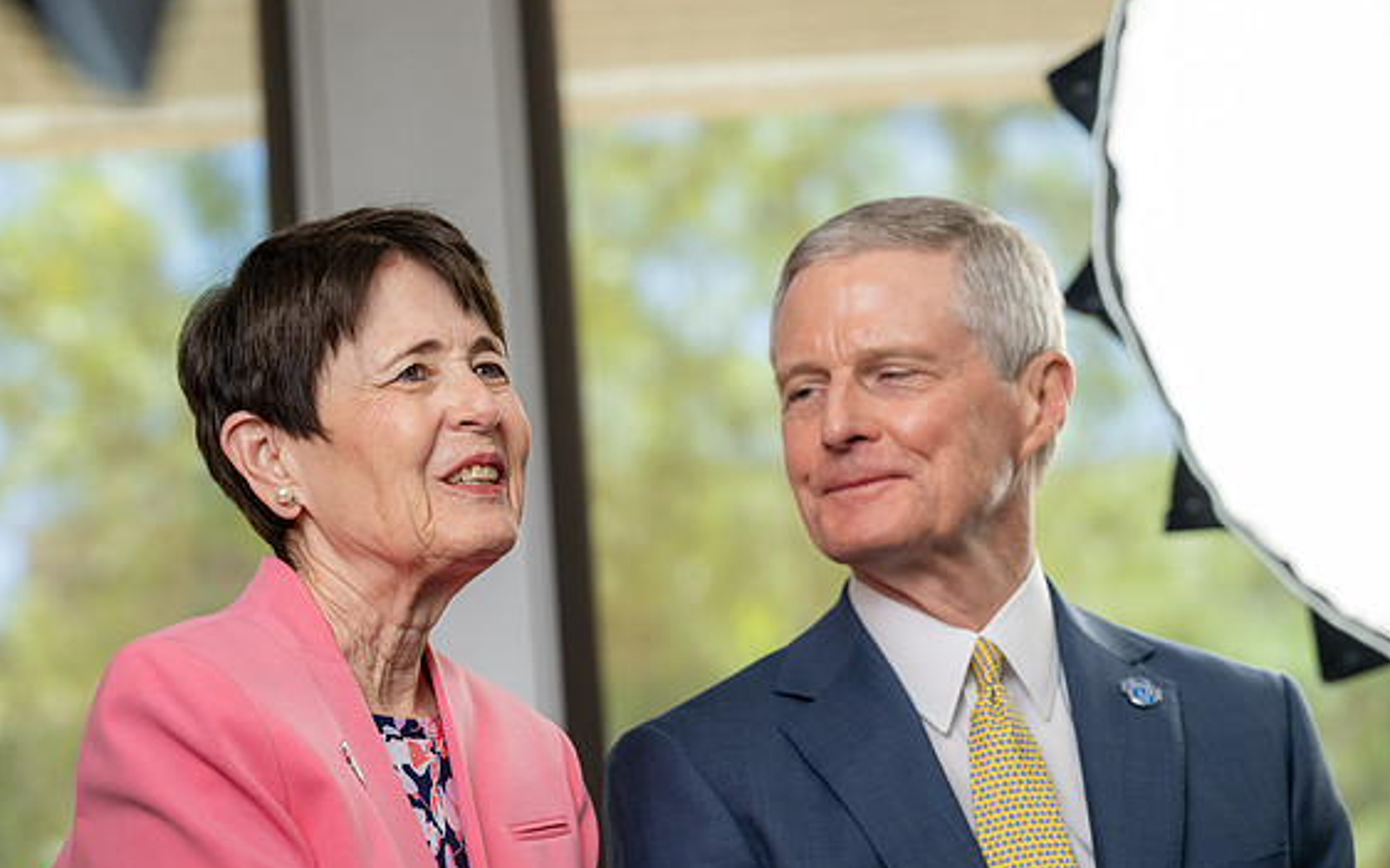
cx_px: 695
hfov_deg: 17.2
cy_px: 469
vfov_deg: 10.8
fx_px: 4583
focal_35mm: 121
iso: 2000
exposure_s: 1/250
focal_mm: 115
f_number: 4.5
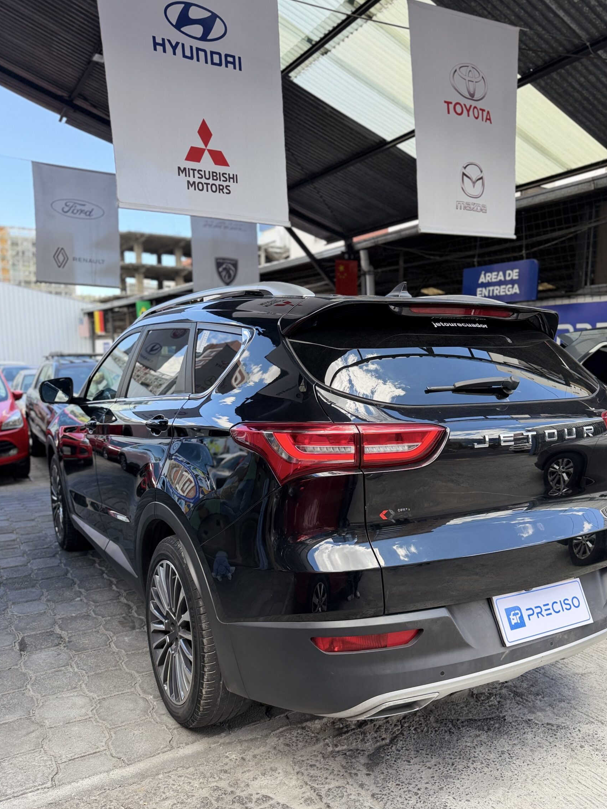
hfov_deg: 51.2
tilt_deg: -9.3
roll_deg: -0.6
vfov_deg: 65.1
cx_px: 339
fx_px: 631
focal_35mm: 27
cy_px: 449
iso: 100
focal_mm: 6.76
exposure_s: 1/517
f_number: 1.78
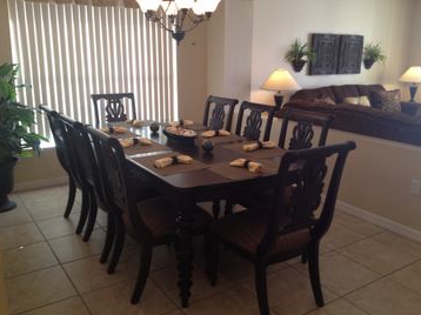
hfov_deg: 51.4
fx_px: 438
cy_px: 161
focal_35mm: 36
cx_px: 213
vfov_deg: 39.6
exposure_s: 1/20
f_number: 2.4
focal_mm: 4.28
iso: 64
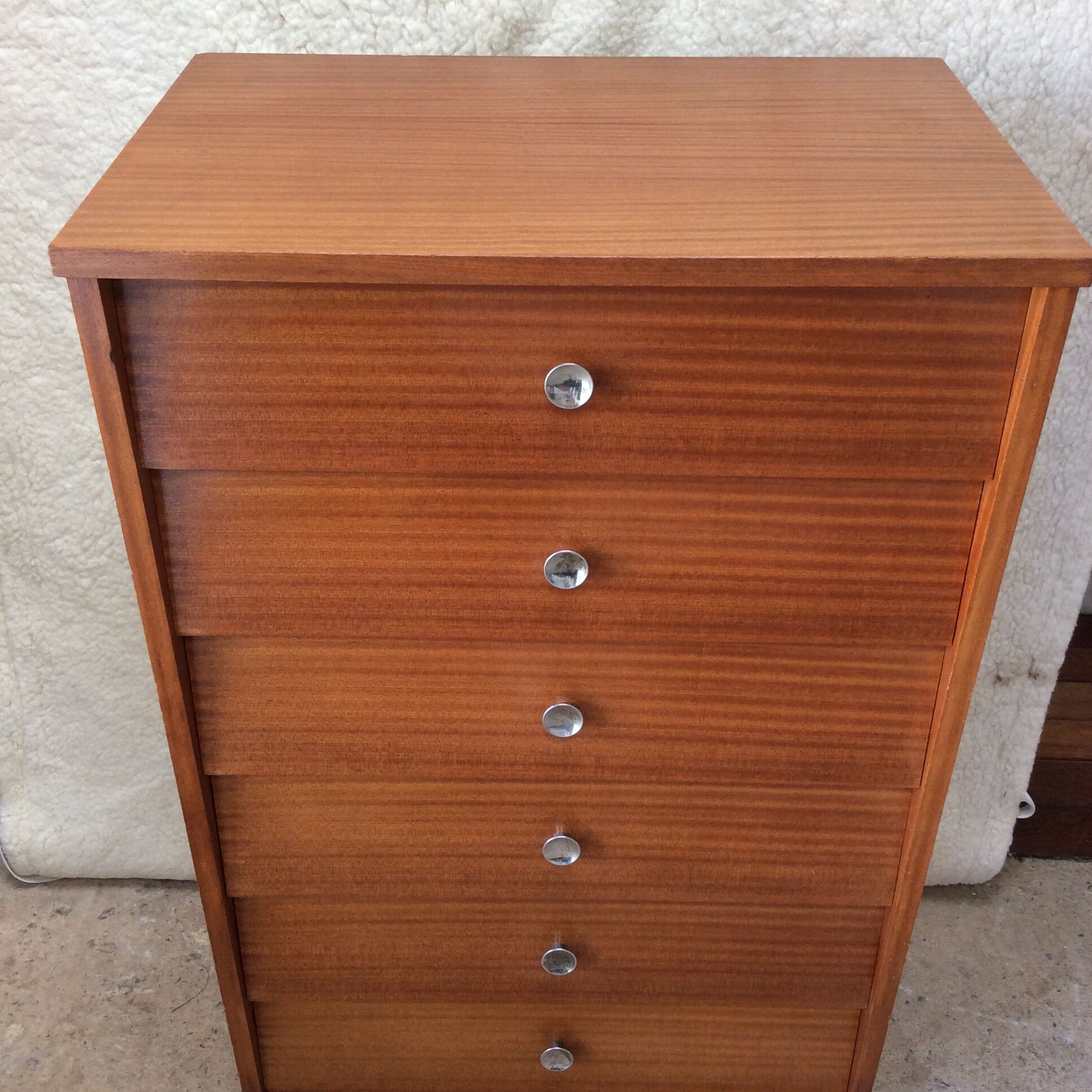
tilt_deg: -35.0
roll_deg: +1.4
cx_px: 548
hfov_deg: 43.9
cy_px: 545
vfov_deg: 43.9
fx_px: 1356
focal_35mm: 38
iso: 40
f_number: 2.4
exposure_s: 1/33
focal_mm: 3.3
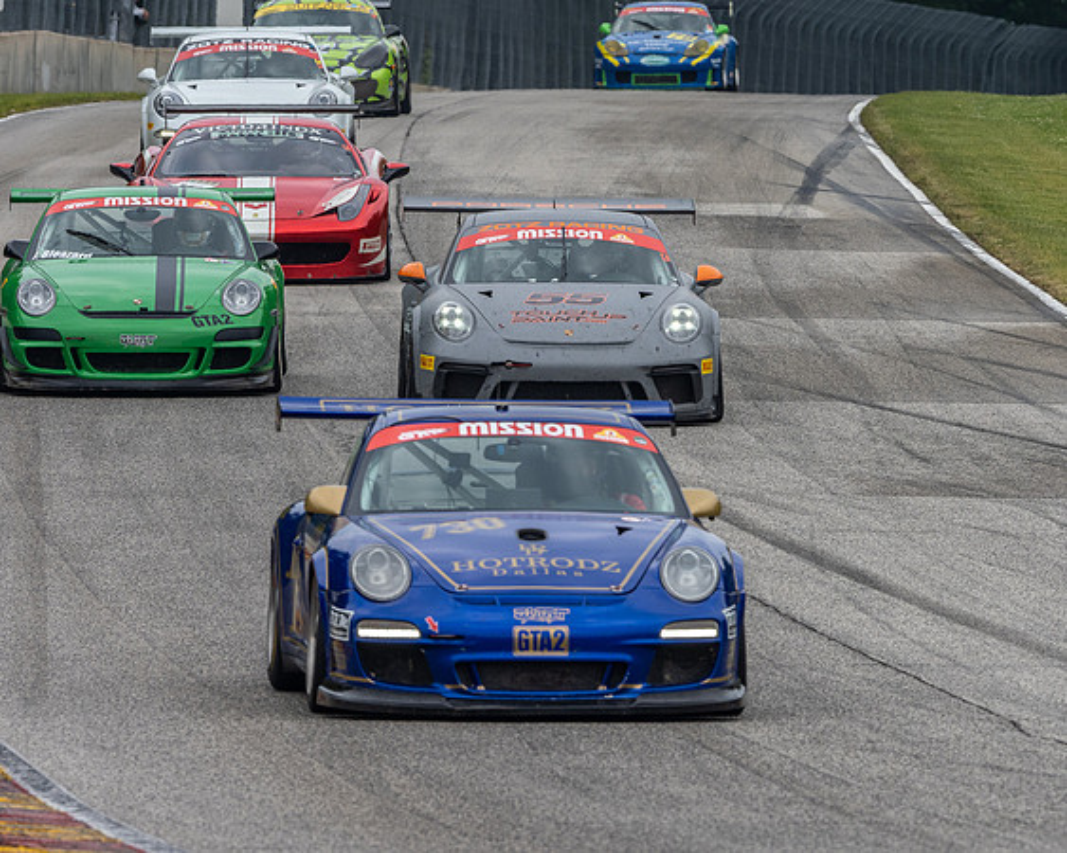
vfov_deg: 2.5
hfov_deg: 3.1
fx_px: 19753
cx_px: 569
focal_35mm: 626
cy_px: 426
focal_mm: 300
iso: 400
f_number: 8
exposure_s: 1/400
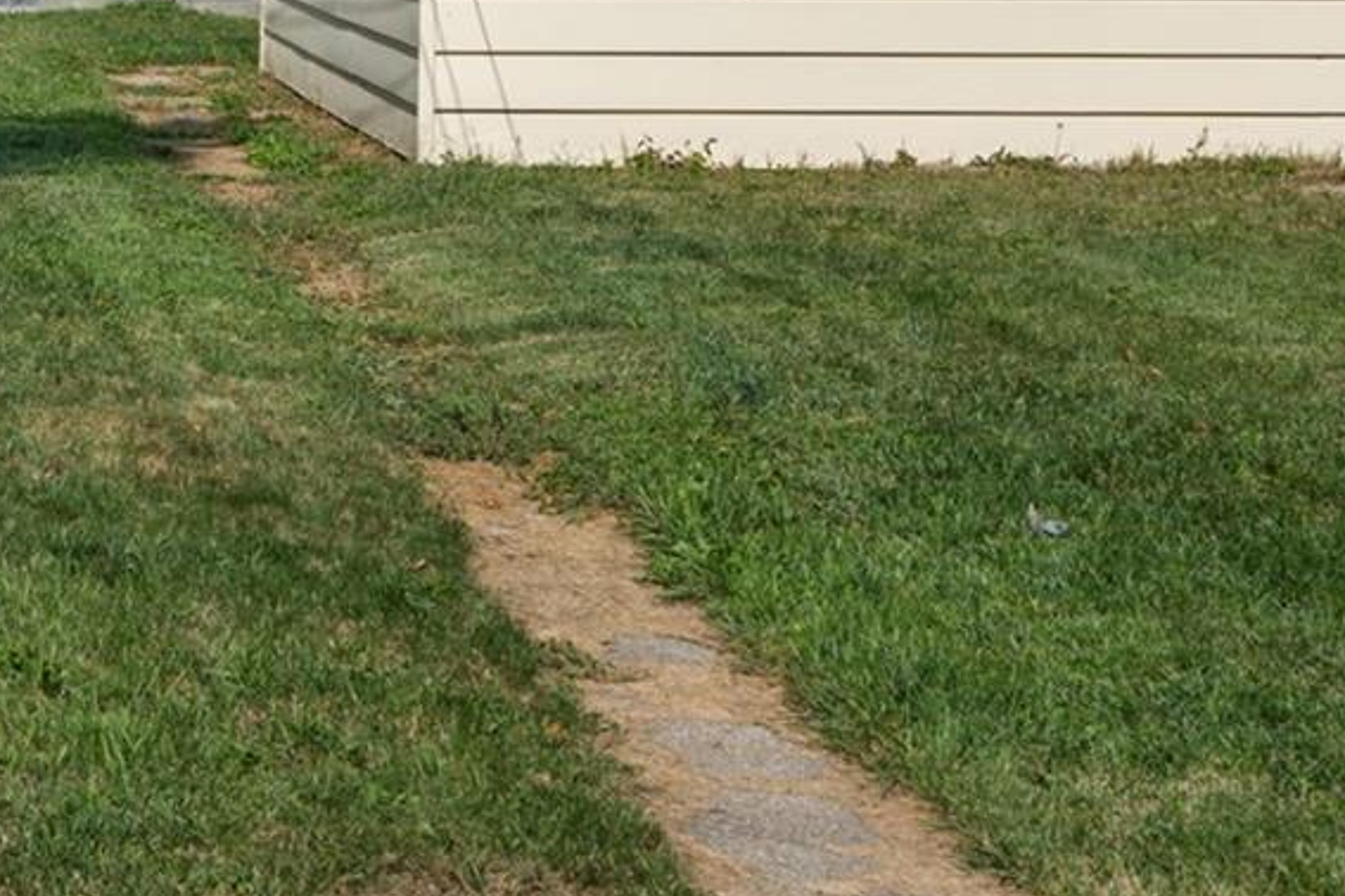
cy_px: -162
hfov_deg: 17.5
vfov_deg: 12.0
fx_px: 4184
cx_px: -221
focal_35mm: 112
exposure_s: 1/320
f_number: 8
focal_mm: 31
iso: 100
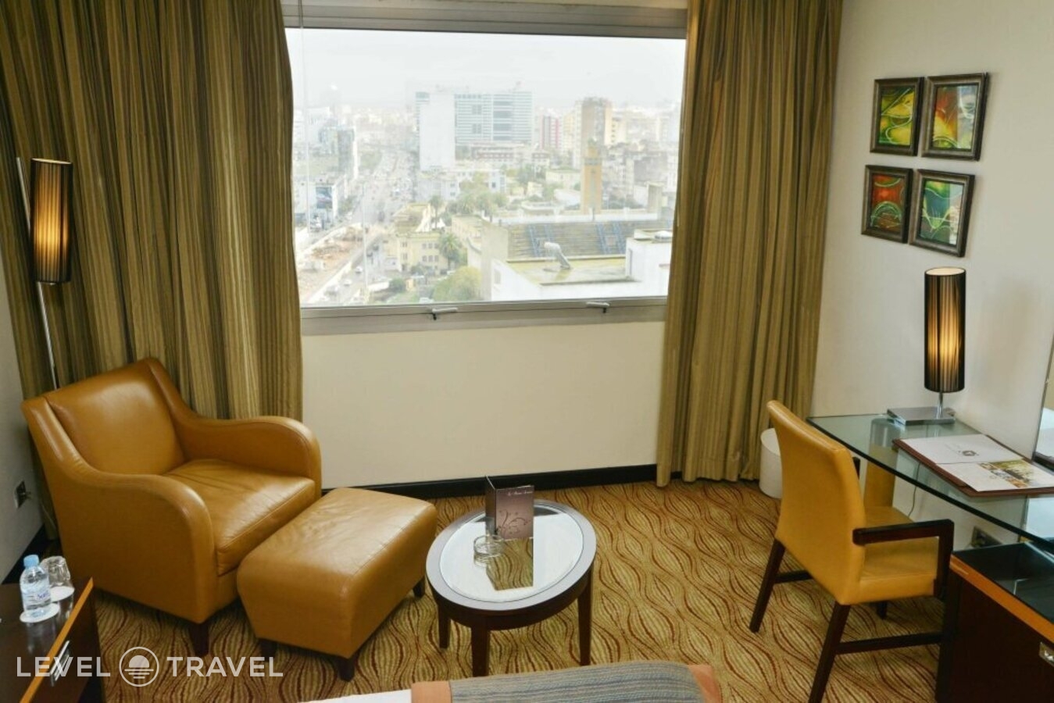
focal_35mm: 32
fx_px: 937
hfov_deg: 58.7
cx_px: 527
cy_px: 352
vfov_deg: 41.1
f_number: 5.6
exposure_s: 1/320
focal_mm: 32
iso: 640
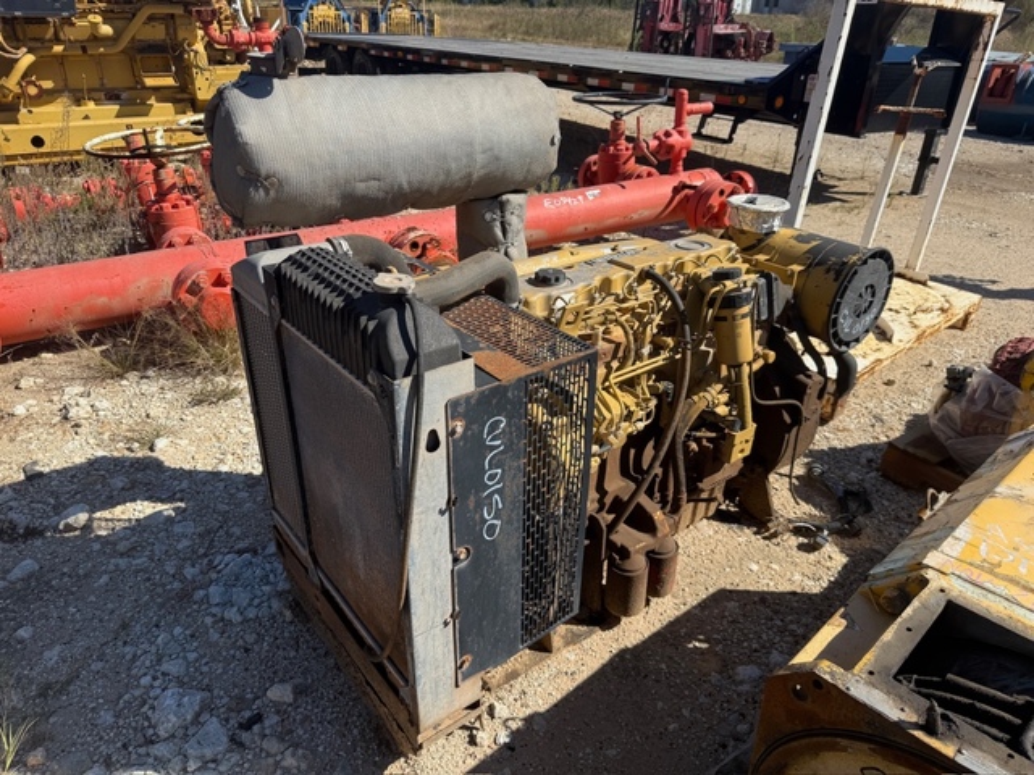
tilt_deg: -27.6
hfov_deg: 71.6
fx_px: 717
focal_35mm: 24
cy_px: 388
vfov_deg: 56.8
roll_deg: -0.5
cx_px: 517
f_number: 1.78
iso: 80
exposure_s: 1/3759
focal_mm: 6.76
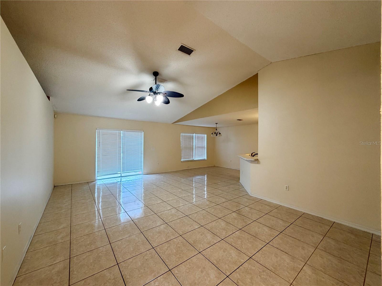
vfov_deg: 85.7
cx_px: 191
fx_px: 154
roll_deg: +1.6
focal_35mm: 14
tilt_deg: +0.4
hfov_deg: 102.1
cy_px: 143
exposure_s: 1/60
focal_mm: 2.22
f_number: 2.2
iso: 160
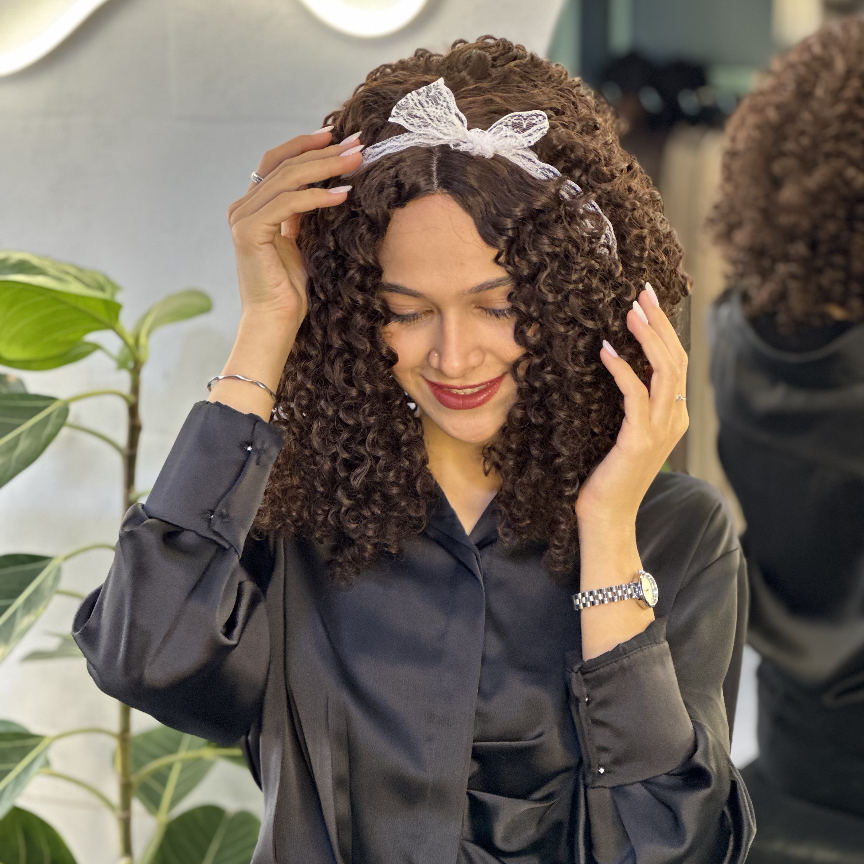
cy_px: 455
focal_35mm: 91
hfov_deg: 19.1
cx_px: 433
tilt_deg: -9.4
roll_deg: -0.1
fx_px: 2570
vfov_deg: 19.1
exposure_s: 1/33
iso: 160
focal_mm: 9
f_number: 2.8
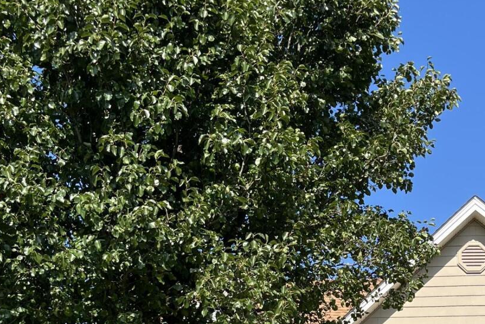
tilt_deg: +11.4
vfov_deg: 19.2
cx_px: 313
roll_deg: -0.4
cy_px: 411
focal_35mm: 66
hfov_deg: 30.3
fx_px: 889
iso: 50
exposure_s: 1/2222
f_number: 1.6
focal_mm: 5.1
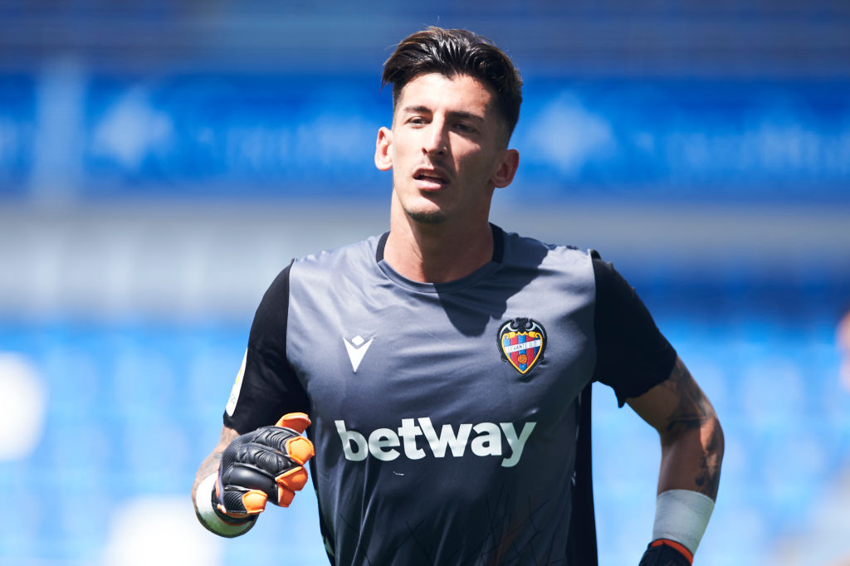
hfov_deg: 5.2
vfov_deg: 3.4
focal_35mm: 400
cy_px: 283
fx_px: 9441
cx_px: 425
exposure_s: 1/1600
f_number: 4
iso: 320
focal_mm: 400
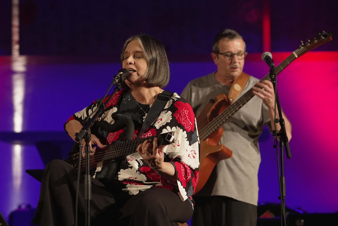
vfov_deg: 11.4
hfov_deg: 17.1
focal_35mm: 120
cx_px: 169
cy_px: 113
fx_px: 1127
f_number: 2.8
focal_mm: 80
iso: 2500
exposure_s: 1/200
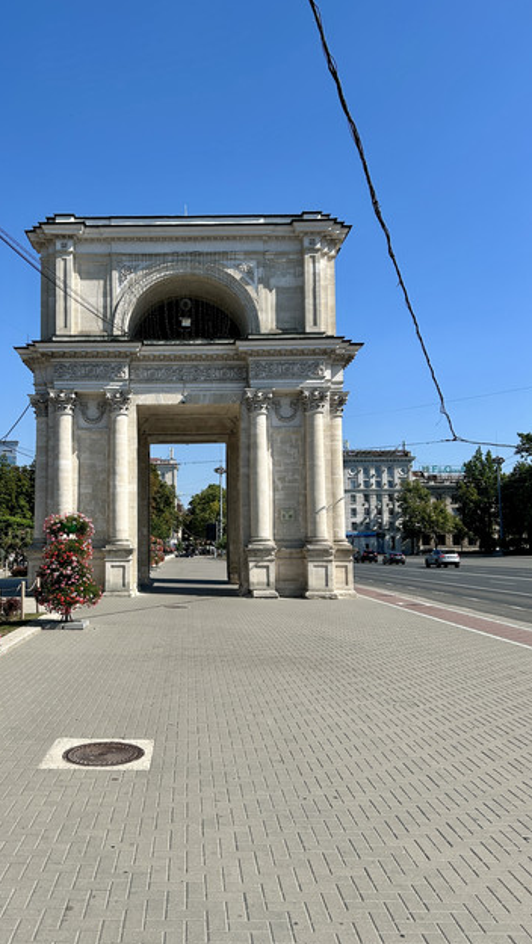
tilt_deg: +4.4
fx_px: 727
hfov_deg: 39.7
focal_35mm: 29
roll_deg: +0.4
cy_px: 479
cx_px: 178
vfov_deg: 66.0
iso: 50
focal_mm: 5.7
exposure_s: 1/4630
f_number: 1.5
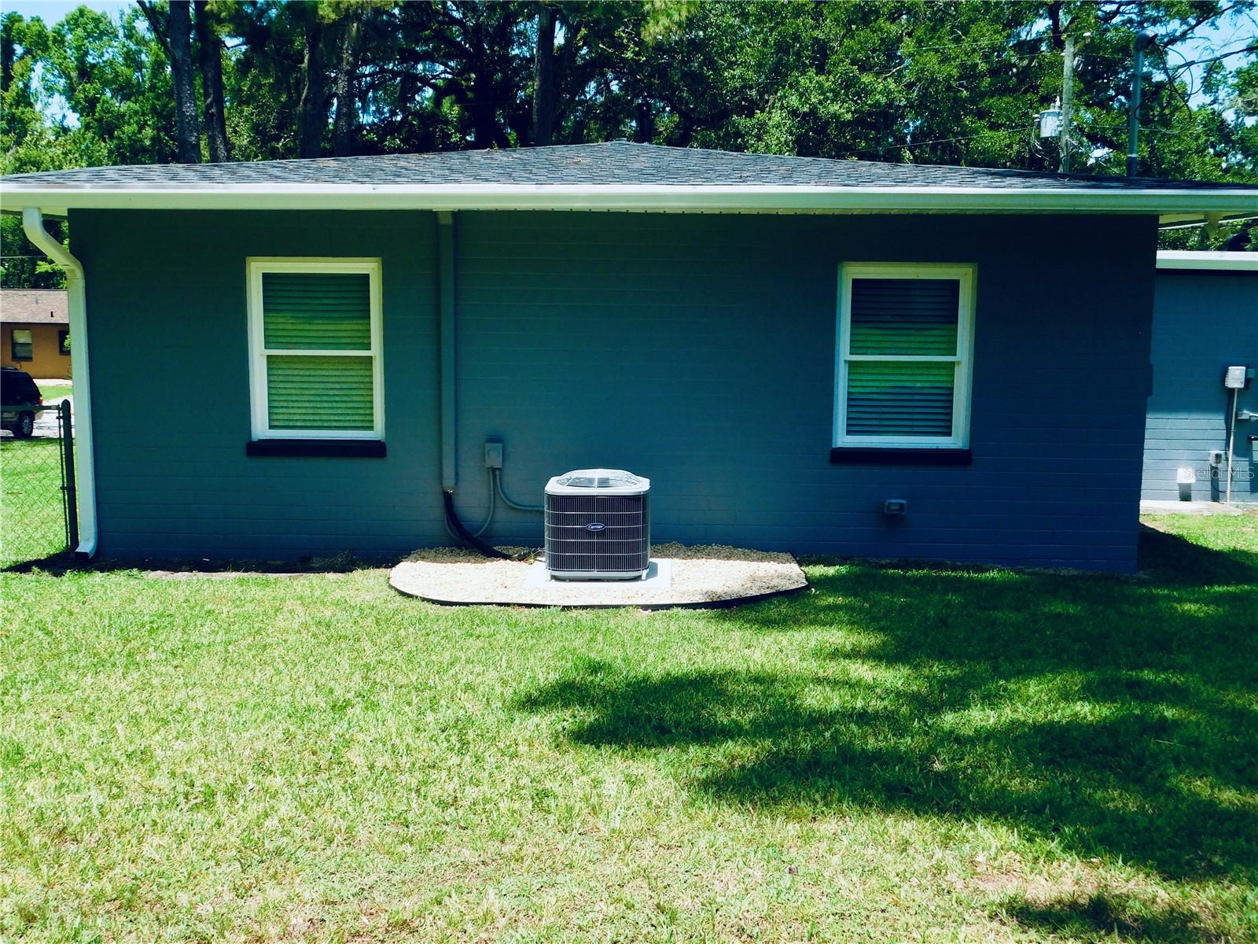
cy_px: 472
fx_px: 1308
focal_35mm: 36
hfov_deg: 51.4
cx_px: 629
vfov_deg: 39.7
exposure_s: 1/1000
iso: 125
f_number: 3.5
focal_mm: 6.3
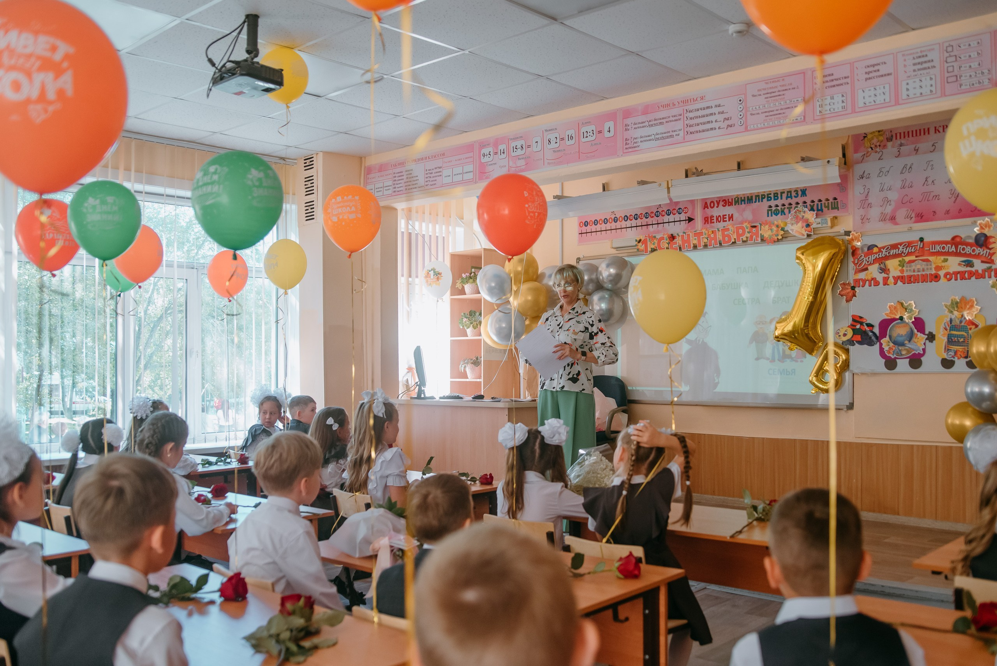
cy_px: 338
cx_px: 544
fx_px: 900
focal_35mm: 32
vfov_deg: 40.6
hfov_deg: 57.9
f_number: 2.8
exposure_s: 1/250
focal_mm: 28
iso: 1000
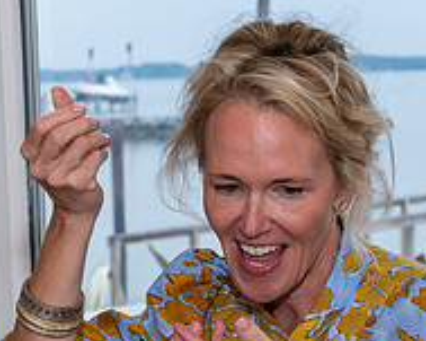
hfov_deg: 10.8
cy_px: 524
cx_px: 29
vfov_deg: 8.5
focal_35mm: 178
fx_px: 2243
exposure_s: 1/250
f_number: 7.1
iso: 640
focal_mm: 51
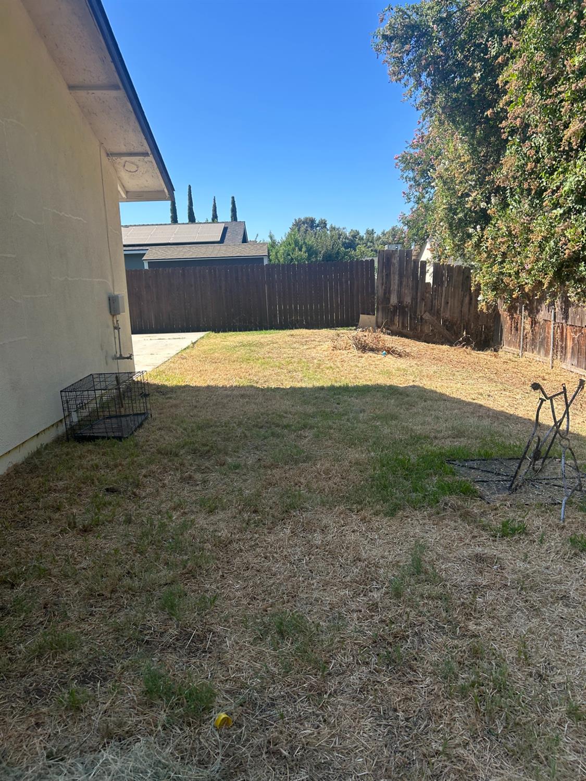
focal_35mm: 26
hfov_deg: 53.1
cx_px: 293
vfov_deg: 67.3
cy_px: 390
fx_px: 587
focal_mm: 5.7
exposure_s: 1/1934
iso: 50
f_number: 1.5
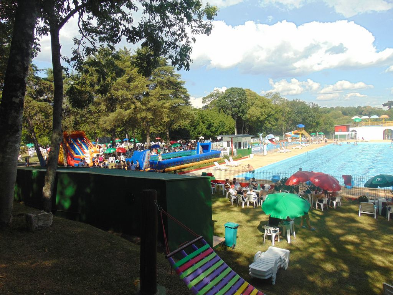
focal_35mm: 25
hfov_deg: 69.4
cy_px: 148
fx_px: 284
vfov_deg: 54.9
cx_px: 196
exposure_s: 1/200
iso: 80
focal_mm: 4.5
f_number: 7.7
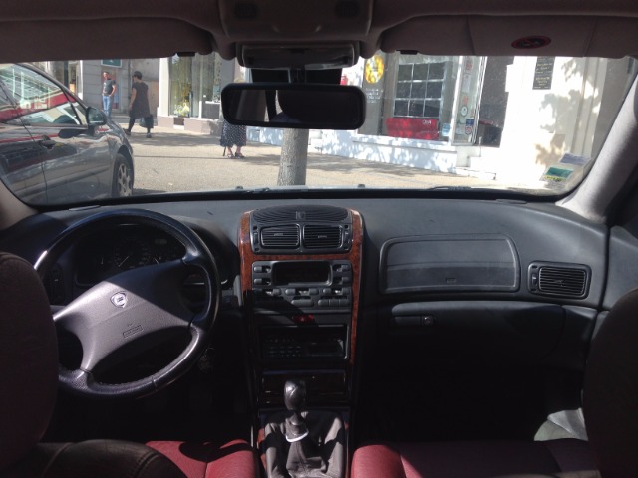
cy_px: 239
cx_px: 319
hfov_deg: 55.4
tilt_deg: -13.7
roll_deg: -3.7
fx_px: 608
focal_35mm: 33
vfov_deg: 42.9
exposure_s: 1/507
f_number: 2.4
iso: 50
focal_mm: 4.12
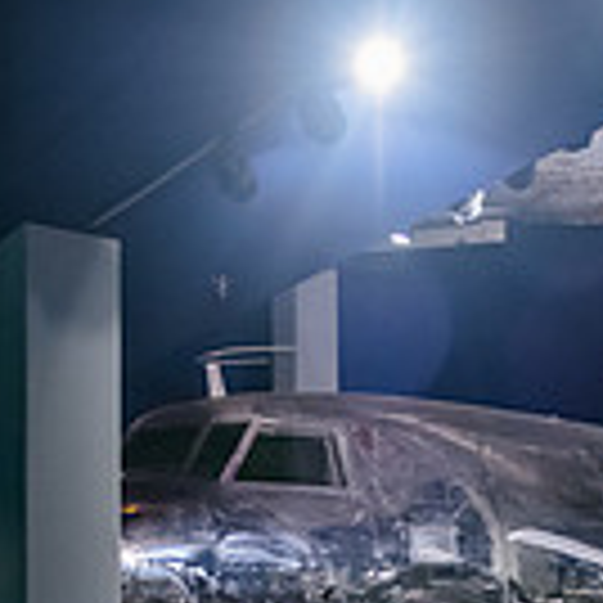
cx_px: 356
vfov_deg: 18.5
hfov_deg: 19.7
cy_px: 749
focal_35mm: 88
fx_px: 1734
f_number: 2.8
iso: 2000
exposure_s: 1/160
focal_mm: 24
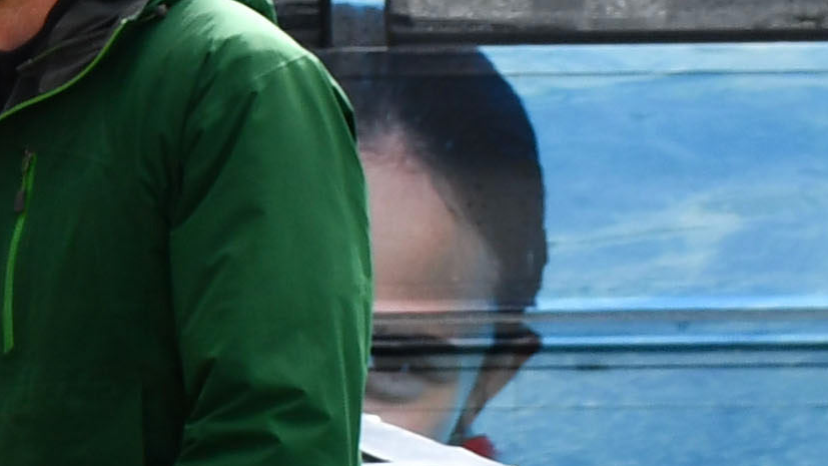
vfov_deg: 4.4
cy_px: 368
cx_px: -795
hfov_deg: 7.5
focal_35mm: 275
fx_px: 6037
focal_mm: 26
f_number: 7.1
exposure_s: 1/250
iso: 200
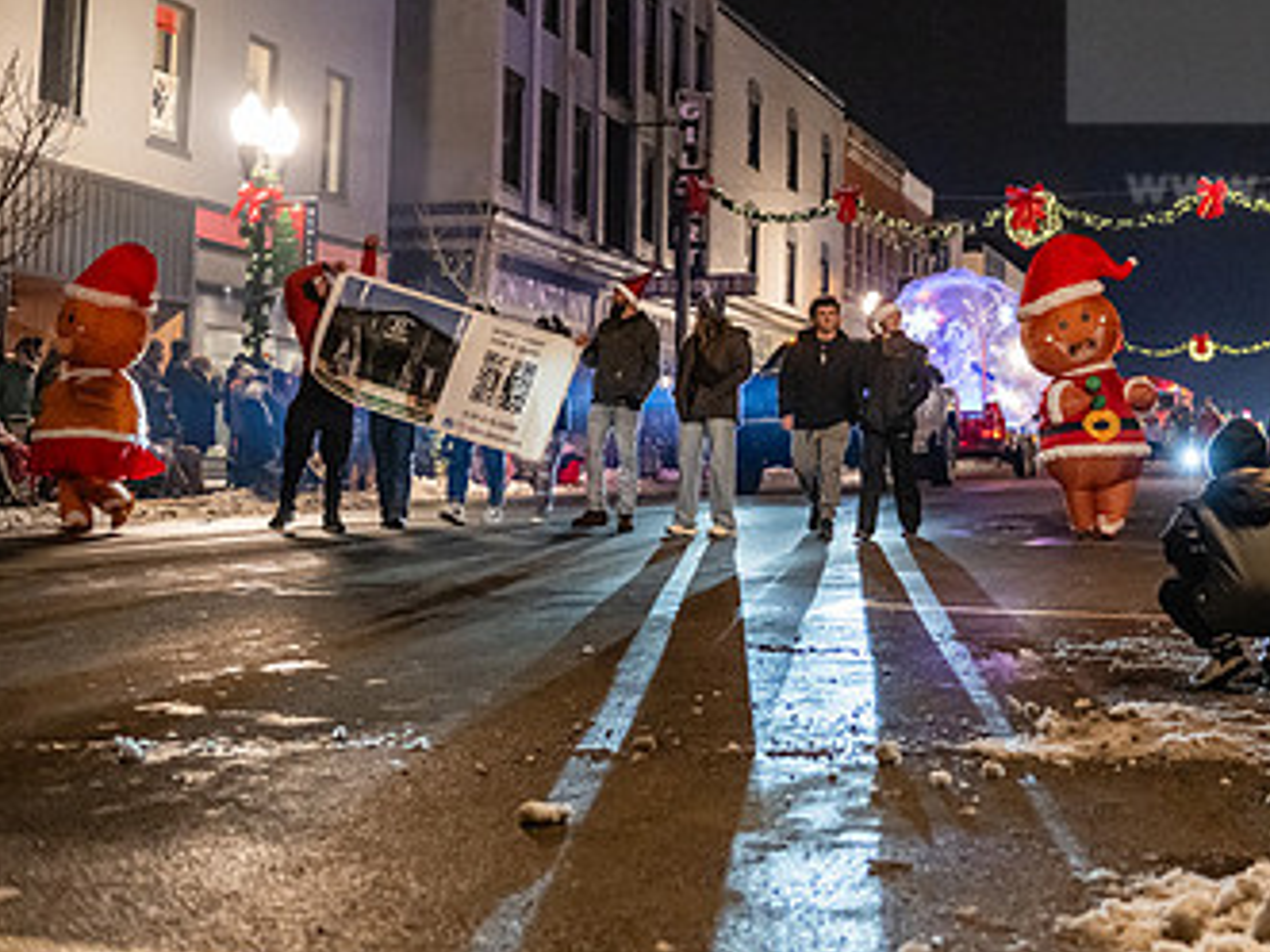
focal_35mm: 59
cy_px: 267
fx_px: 2164
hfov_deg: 32.1
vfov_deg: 24.6
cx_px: 952
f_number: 3.5
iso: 5000
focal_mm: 35
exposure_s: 1/200
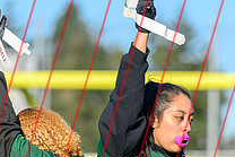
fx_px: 3175
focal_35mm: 486
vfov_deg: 2.8
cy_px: 215
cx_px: 155
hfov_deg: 4.2
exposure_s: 1/1000
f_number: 2.8
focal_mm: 140
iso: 64
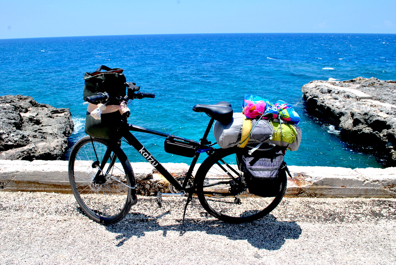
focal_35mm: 30
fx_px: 330
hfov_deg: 61.9
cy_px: 132
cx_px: 198
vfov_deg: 43.7
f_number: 10
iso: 400
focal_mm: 20
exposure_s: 1/500
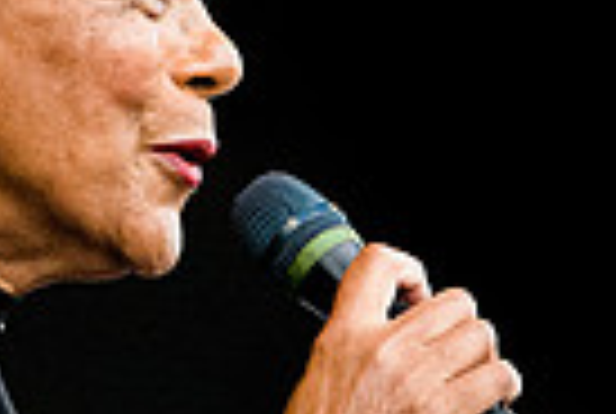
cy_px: 253
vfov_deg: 1.4
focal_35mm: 982
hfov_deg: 2.1
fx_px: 16840
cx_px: 316
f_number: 4.5
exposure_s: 1/400
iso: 3600
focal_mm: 165
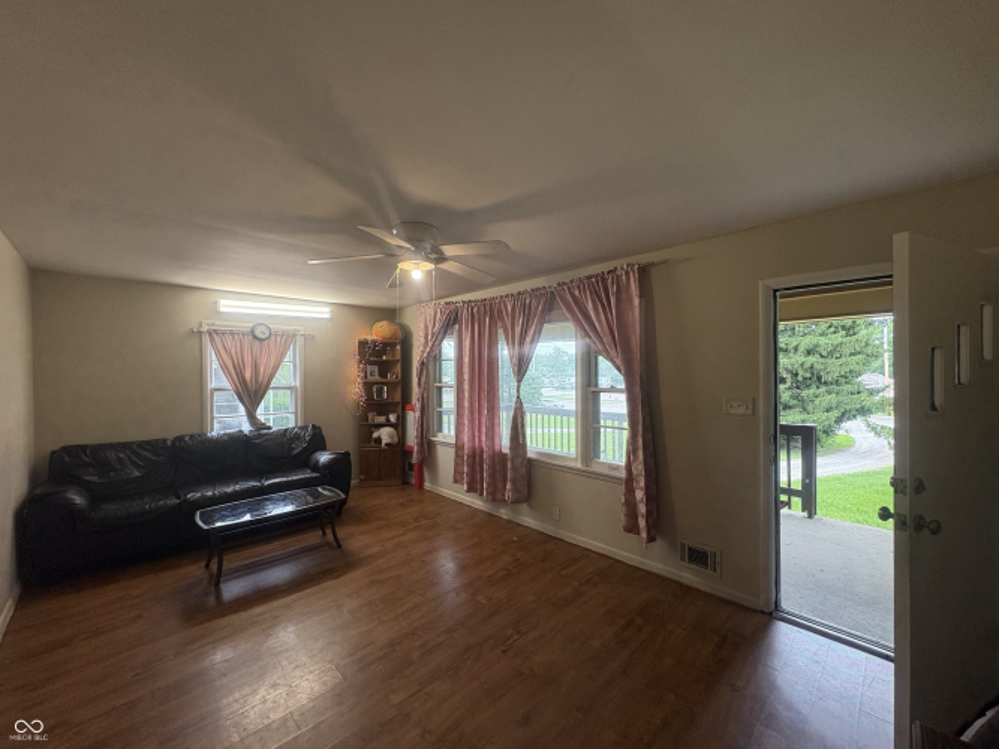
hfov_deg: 102.1
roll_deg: +0.7
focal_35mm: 14
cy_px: 374
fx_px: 404
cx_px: 500
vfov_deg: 85.7
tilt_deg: +0.3
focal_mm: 2.22
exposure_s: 1/120
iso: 200
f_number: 2.2
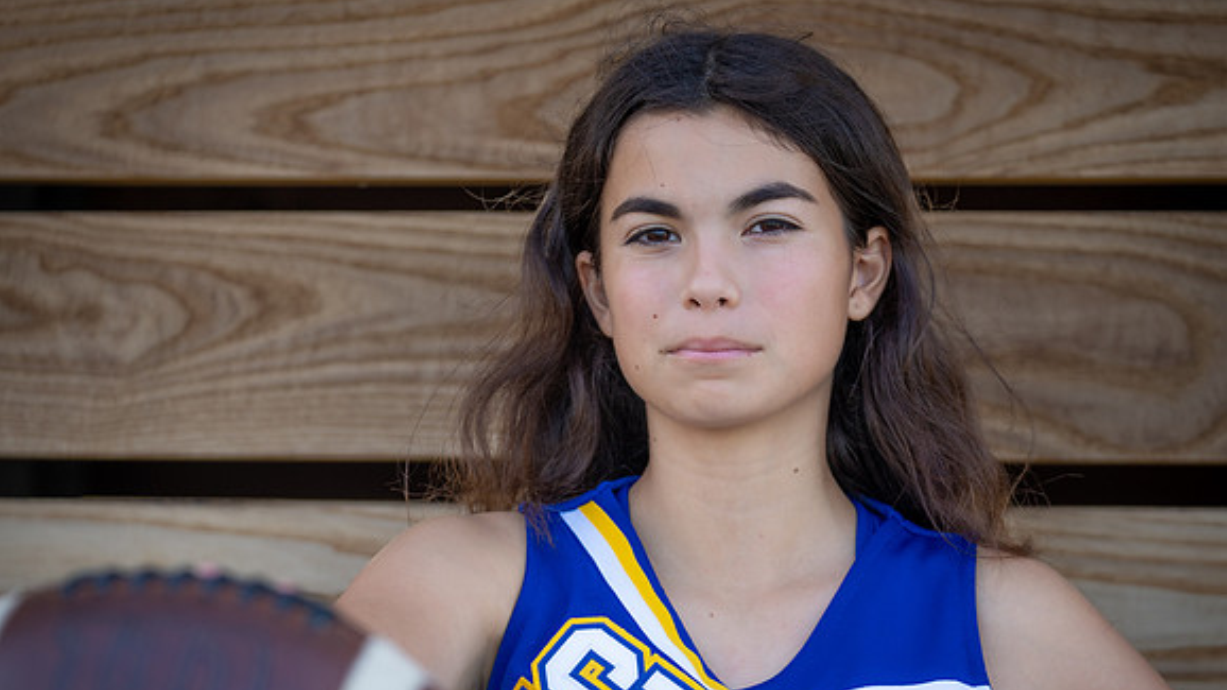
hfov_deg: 13.0
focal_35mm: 166
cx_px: 692
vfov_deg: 7.3
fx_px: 5400
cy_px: 437
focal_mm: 123
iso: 125
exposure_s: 1/320
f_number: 2.8
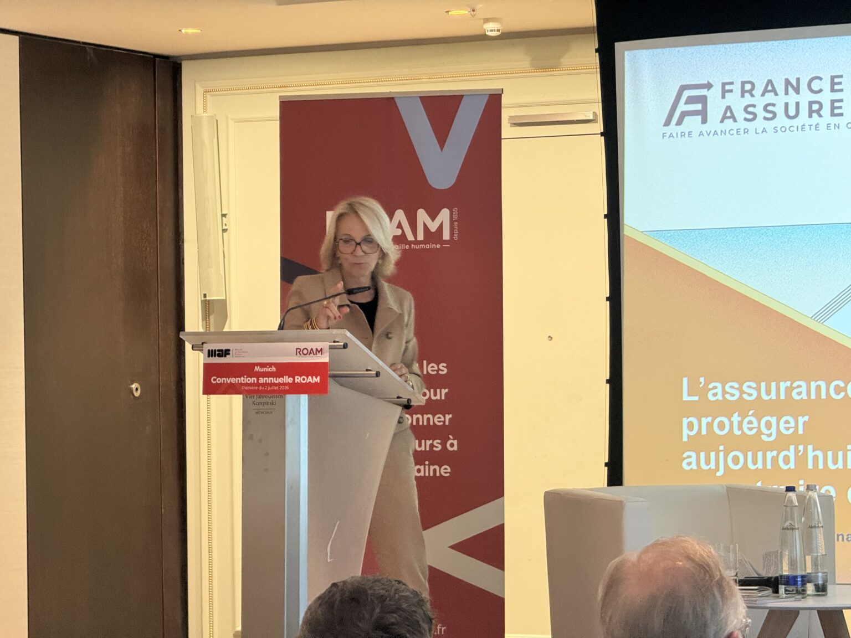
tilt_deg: +1.2
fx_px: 2950
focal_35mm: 120
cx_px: 426
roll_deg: +0.5
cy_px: 319
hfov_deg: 16.4
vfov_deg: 12.3
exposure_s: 1/50
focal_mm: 15.66
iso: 250
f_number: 2.8
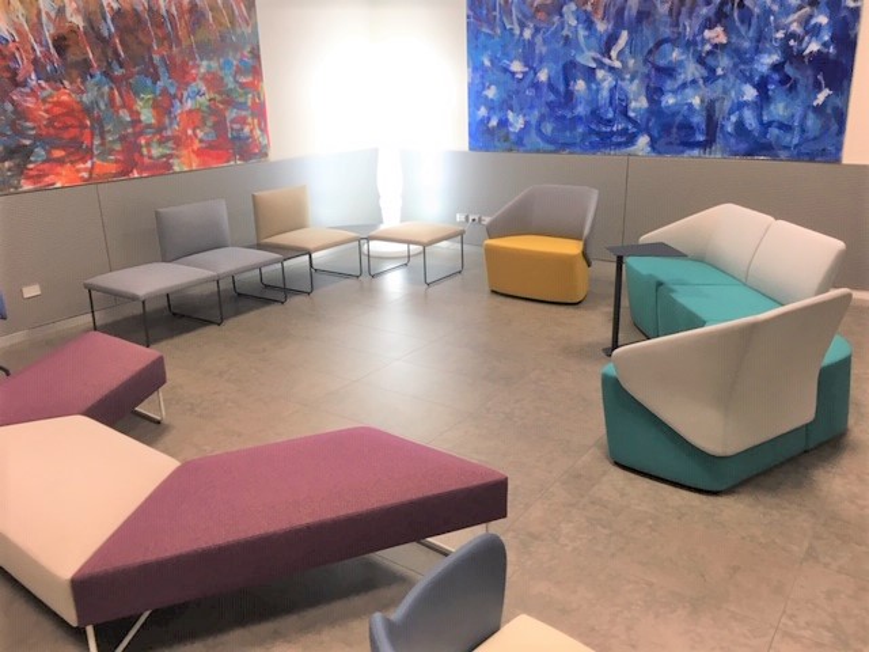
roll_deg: +2.3
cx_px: 434
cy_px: 326
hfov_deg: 61.7
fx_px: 728
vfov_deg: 48.2
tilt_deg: -13.7
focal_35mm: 29
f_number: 2.2
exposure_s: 1/33
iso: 40
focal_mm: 4.15
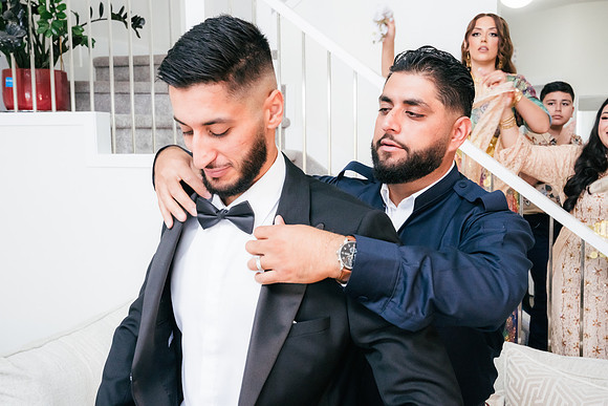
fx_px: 743
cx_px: 304
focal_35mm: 44
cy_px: 203
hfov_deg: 44.5
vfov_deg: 30.5
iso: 6400
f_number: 9
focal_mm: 44
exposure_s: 1/160
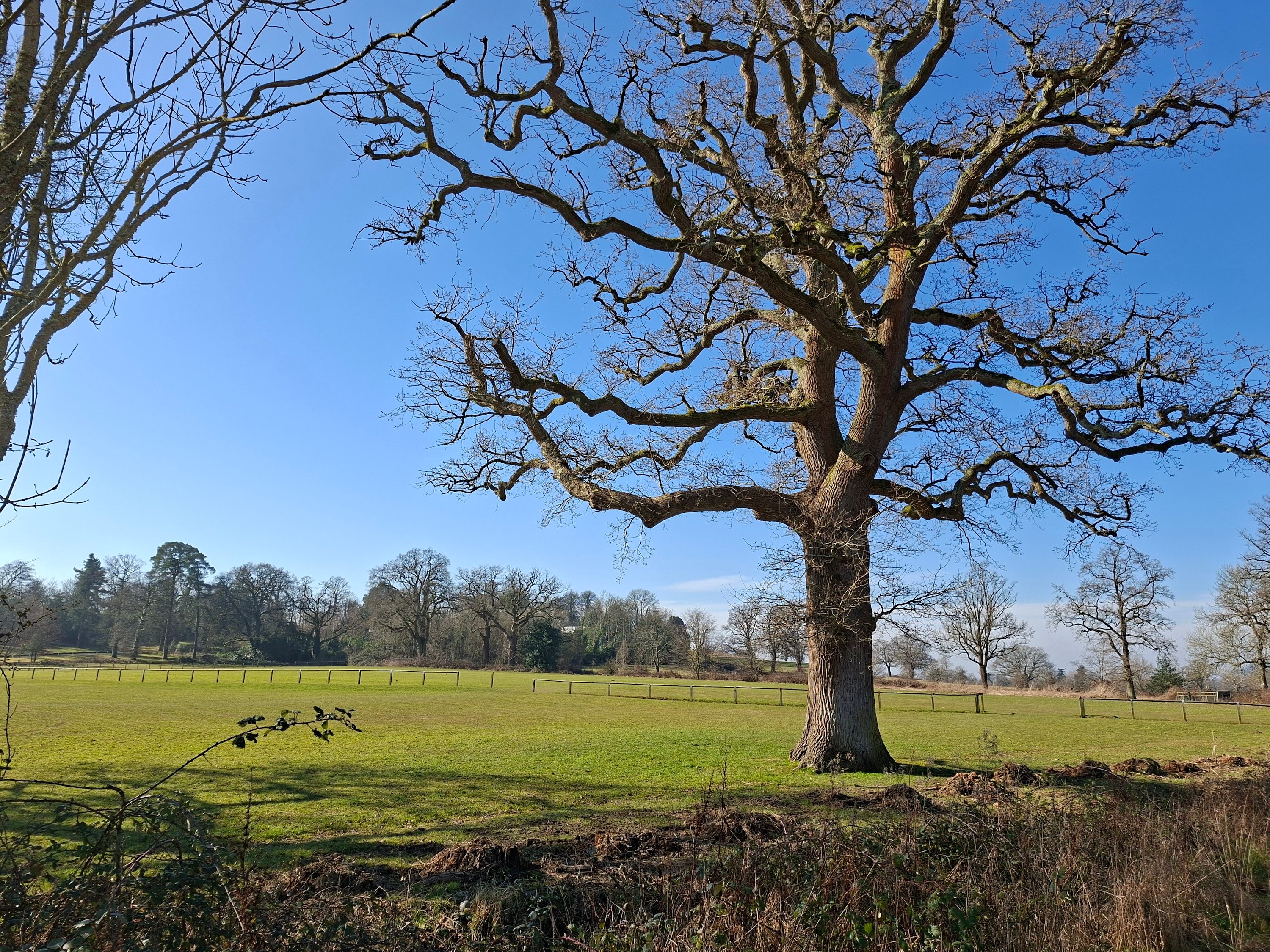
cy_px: 476
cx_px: 635
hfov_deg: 73.9
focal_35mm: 23
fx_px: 844
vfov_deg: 58.9
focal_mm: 5.54
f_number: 1.8
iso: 50
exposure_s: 1/1575
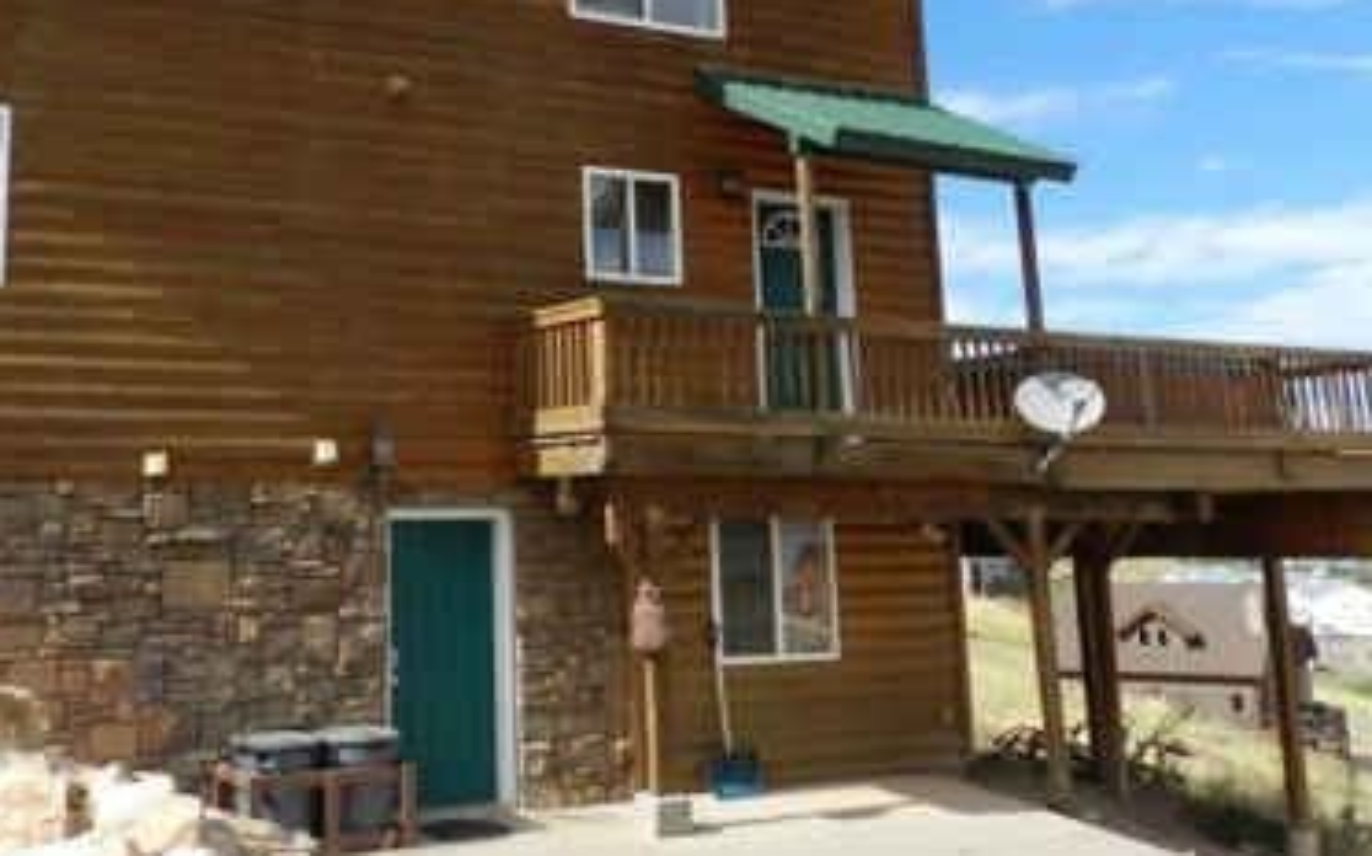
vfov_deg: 30.1
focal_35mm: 42
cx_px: 457
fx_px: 1569
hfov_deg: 46.5
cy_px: 229
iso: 160
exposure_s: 1/800
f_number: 4
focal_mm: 4
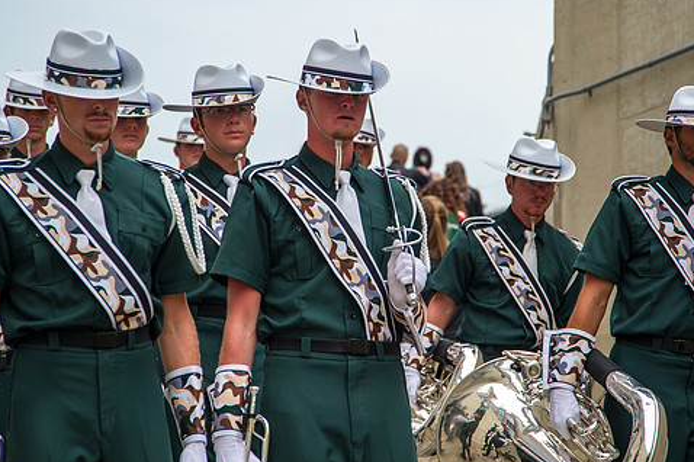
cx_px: 372
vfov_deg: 10.1
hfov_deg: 15.1
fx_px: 2620
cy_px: 220
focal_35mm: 136
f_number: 5.6
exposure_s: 1/160
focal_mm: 102
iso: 500
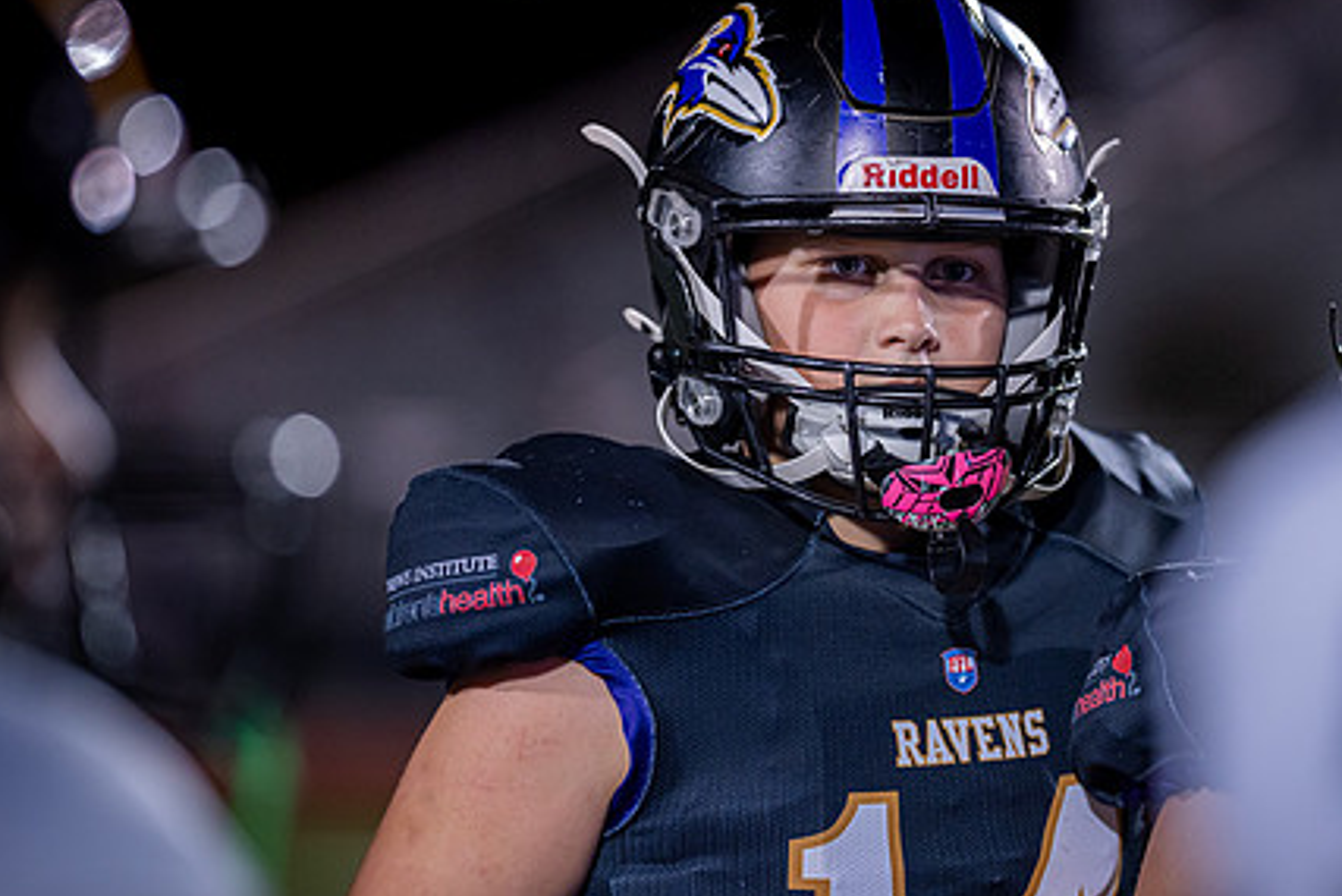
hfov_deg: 10.2
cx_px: 859
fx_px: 7495
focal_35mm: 201
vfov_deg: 6.8
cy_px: 346
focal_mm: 135
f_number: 1.8
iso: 1250
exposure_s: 1/1000
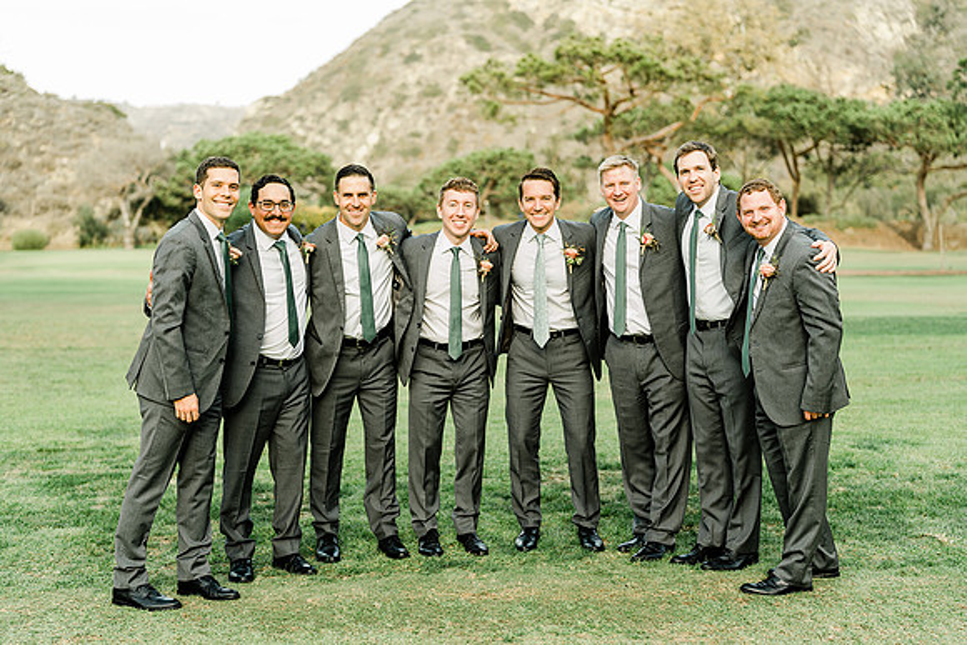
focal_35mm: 50
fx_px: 1343
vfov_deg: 27.0
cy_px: 322
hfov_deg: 39.6
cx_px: 484
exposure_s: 1/250
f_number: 2
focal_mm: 50
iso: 80
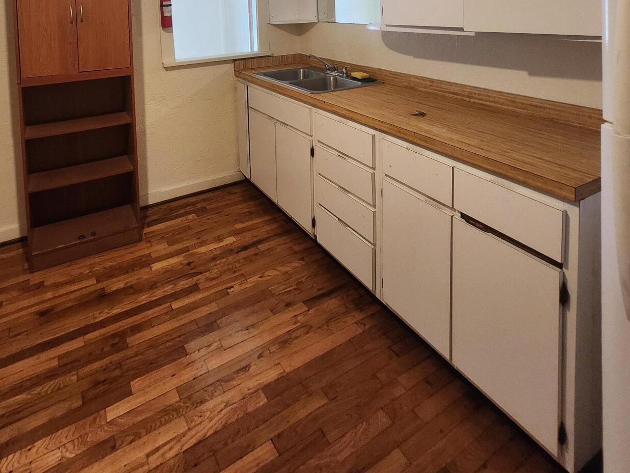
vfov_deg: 53.6
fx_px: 382
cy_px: 30
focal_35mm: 21
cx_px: 269
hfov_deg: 78.5
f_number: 2.2
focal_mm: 1.74
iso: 250
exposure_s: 1/60
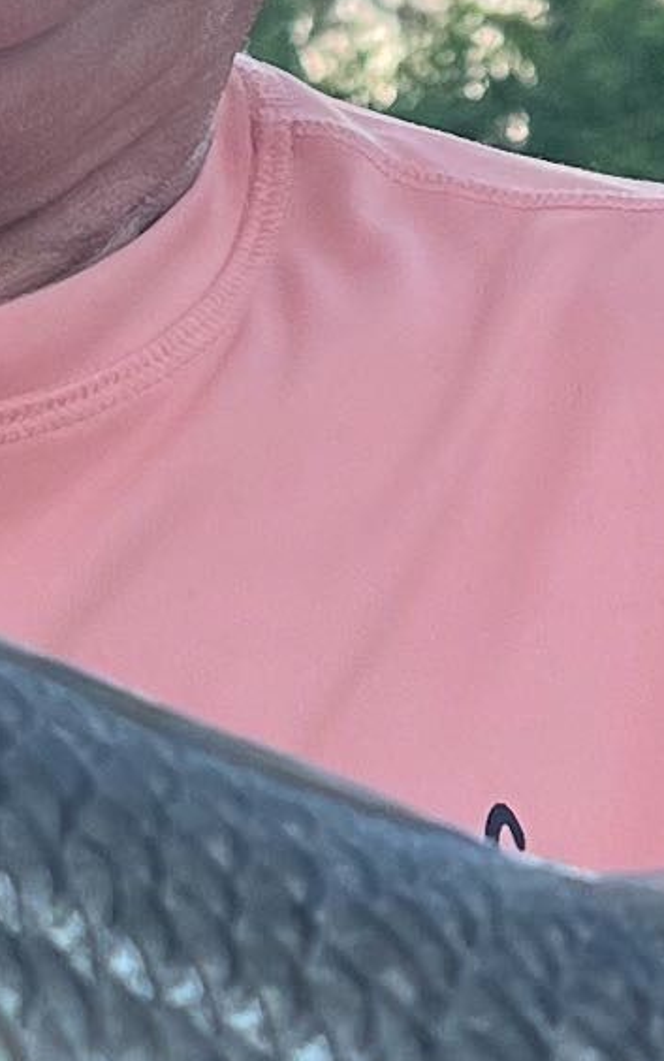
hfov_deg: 6.6
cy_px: 1046
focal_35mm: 197
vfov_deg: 10.6
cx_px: 700
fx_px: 5698
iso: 40
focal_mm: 5.7
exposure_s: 1/180
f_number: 1.5
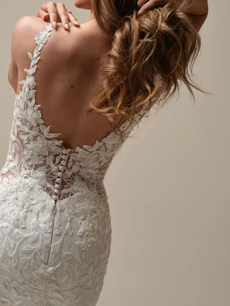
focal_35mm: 85
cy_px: 99
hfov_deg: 17.3
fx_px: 753
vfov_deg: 22.9
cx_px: 70
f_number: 10
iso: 1000
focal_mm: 76.5
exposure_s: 1/125
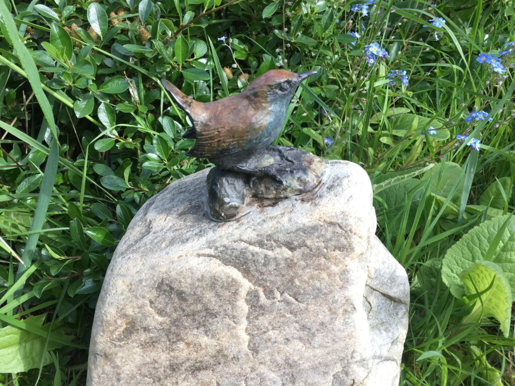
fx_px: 431
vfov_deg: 48.2
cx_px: 258
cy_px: 193
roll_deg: -3.3
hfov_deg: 61.7
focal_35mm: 29
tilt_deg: -30.1
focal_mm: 4.15
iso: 25
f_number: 2.2
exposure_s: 1/221
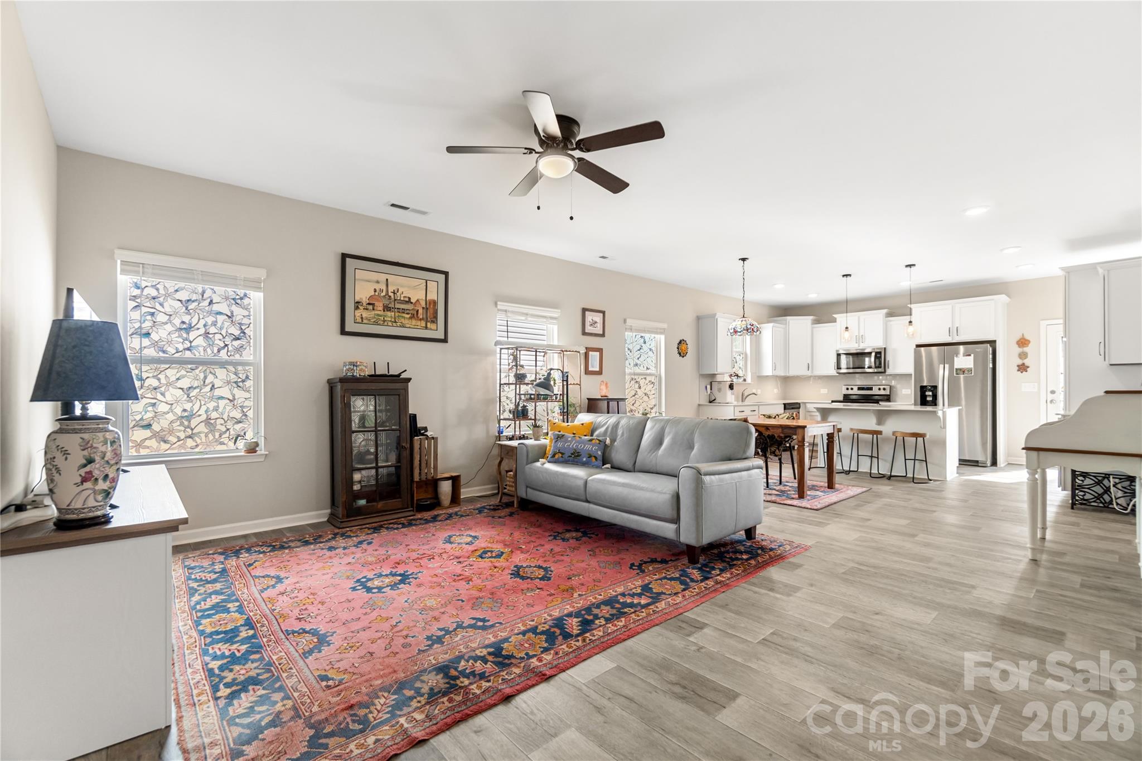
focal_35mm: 15
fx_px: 476
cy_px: 380
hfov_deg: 100.4
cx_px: 571
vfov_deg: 77.3
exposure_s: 1/30
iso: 100
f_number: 4
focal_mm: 10
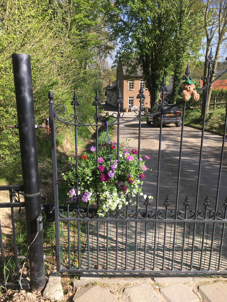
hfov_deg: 48.2
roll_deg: +0.9
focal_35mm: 29
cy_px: 151
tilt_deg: -16.0
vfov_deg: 61.7
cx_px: 114
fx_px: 254
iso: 25
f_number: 2.2
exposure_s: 1/705
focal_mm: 4.15
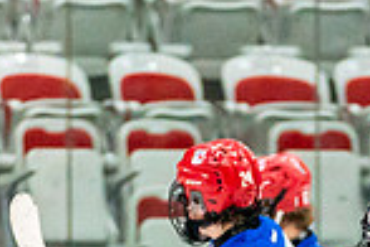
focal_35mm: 847
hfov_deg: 2.4
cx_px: 206
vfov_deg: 1.6
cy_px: 643
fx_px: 8705
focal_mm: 154
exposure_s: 1/1250
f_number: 2.8
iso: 3200
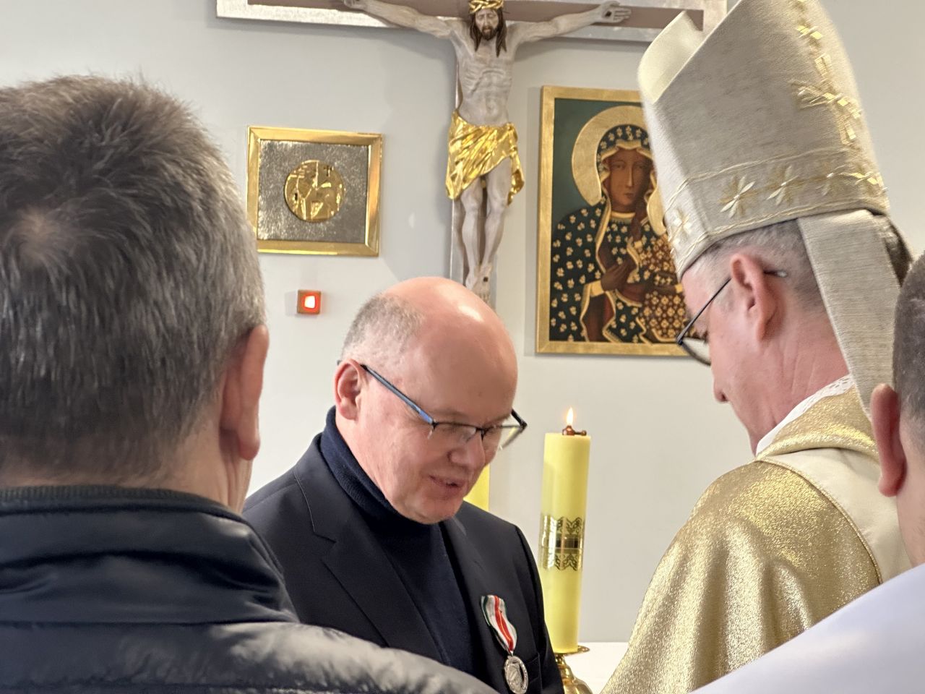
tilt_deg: +0.6
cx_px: 462
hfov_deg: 25.3
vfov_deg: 19.1
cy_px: 347
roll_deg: -1.4
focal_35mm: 77
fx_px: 2058
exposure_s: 1/50
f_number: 2.8
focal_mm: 9
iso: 250
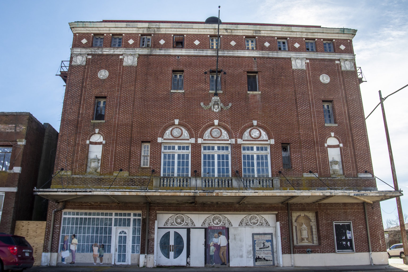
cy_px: 136
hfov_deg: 37.9
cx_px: 204
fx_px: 595
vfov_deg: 25.8
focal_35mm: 52
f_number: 13
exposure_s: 1/400
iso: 250
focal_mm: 35
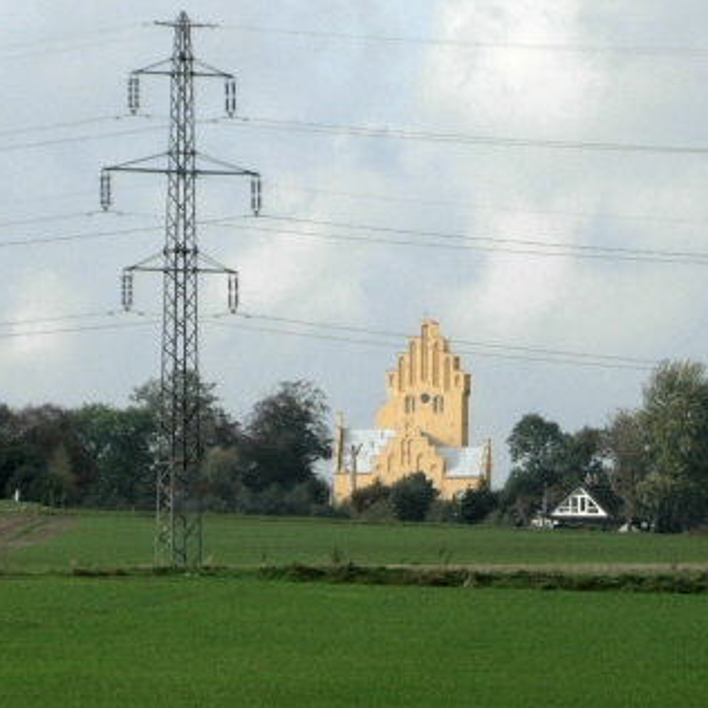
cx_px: 395
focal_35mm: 150
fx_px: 3471
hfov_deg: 11.6
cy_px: 353
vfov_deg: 11.6
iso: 50
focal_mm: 26.3
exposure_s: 1/384
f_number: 5.8
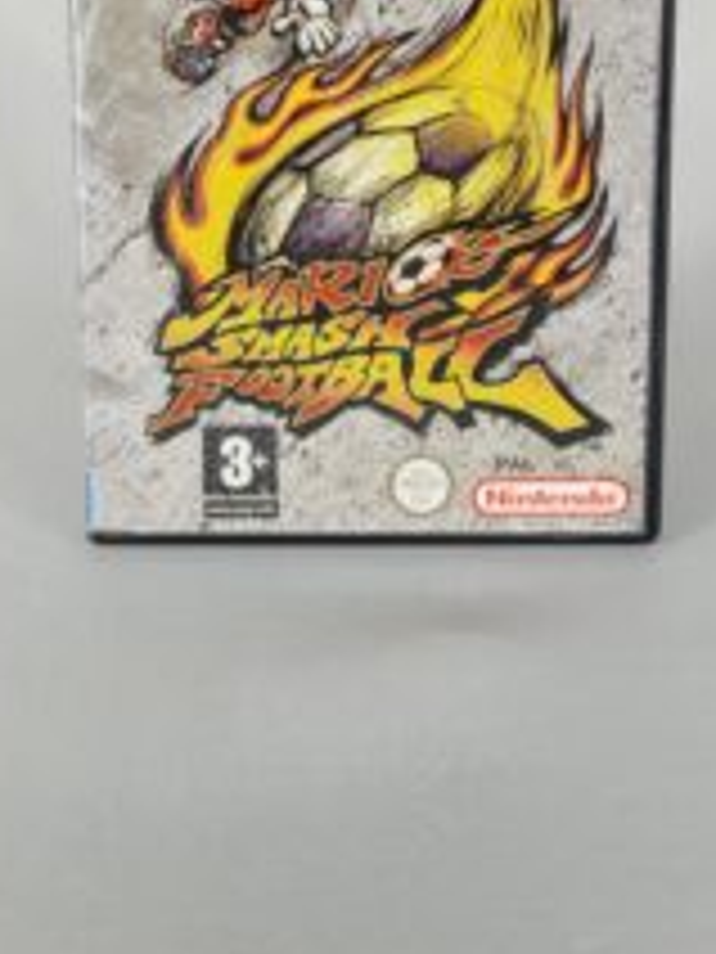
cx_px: 401
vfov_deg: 37.4
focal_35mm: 49
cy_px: 176
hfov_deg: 29.6
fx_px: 1351
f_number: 1.8
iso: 40
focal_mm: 5.4
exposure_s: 1/189
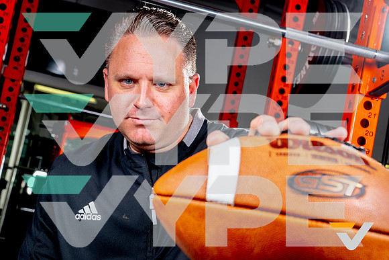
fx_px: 664
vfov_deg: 22.1
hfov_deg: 32.7
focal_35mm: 61
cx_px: 196
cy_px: 162
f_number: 8
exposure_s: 1/125
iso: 100
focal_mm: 46
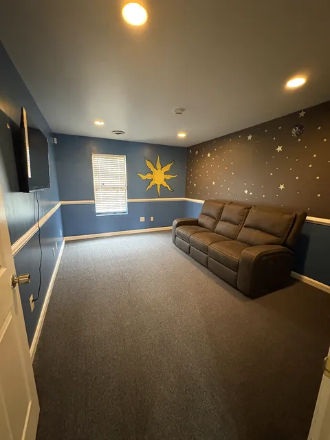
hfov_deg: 85.7
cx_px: 165
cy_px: 220
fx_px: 178
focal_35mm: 14
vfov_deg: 102.1
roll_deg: -1.6
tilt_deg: -10.9
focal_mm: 2.22
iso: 1000
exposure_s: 1/40
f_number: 2.2
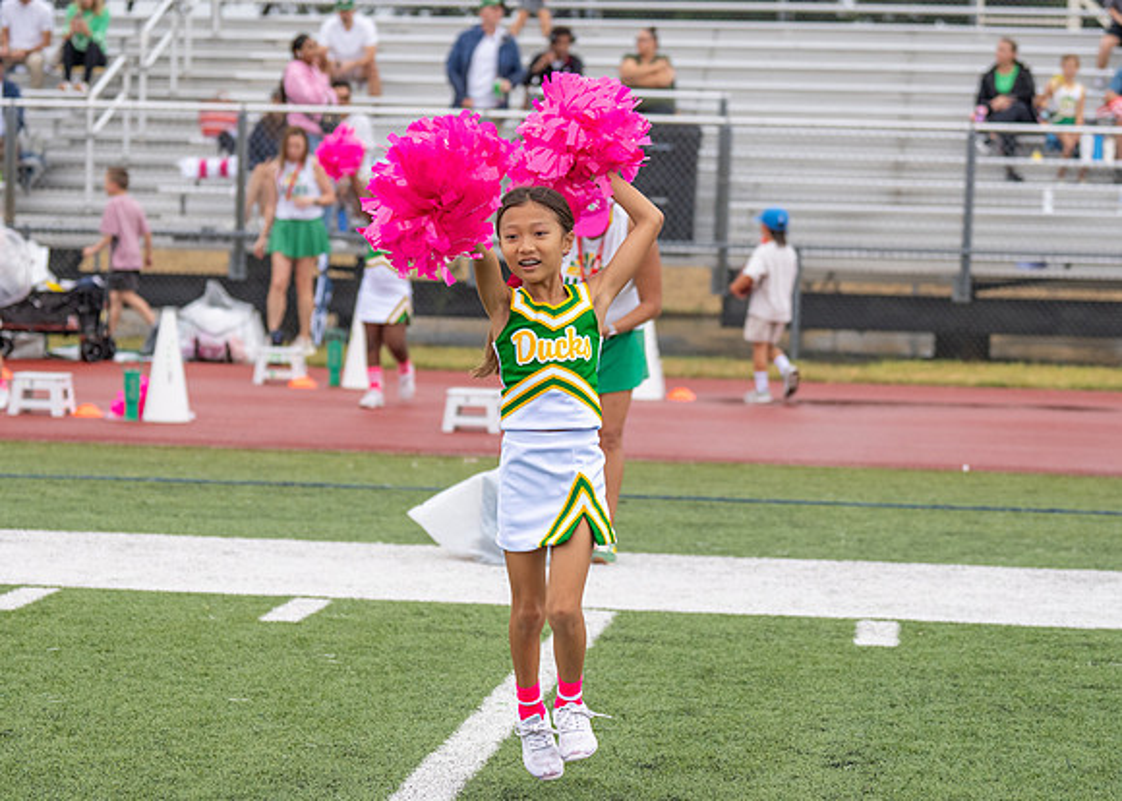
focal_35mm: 111
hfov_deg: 18.0
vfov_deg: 12.9
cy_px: 417
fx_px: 3542
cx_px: 528
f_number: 2.8
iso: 500
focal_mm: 70
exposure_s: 1/2000
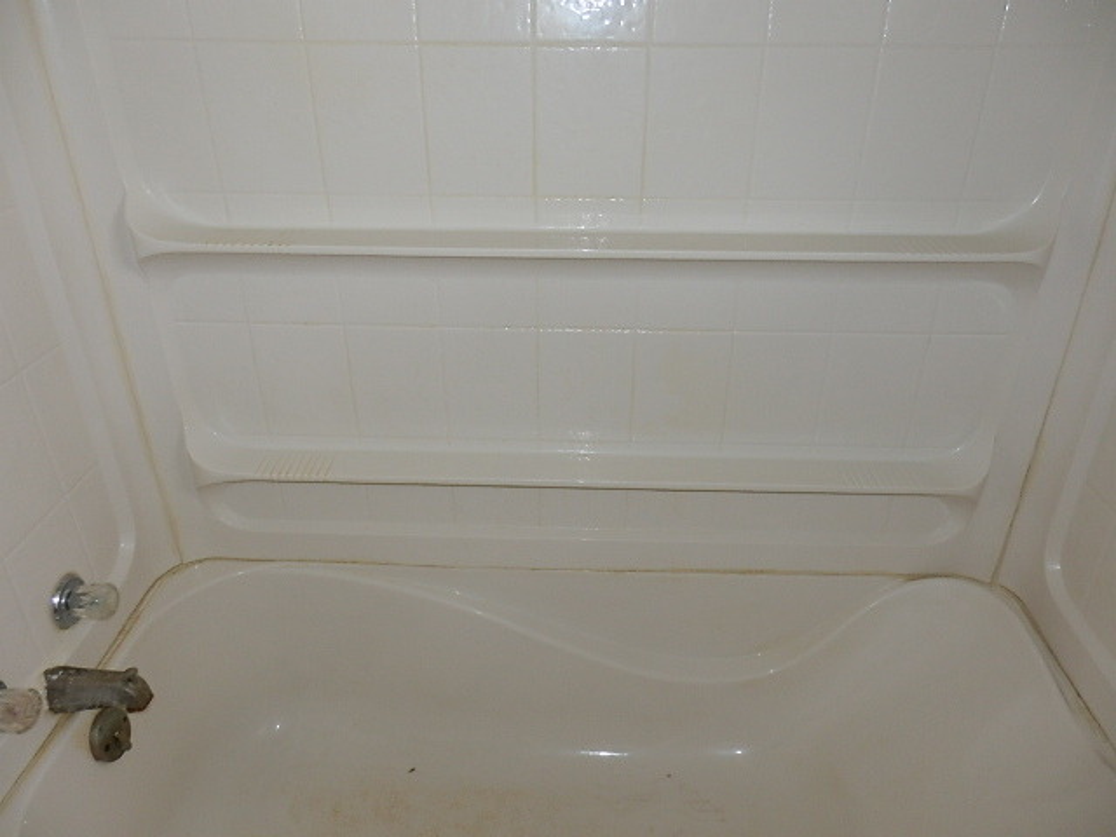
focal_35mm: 25
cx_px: 558
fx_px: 806
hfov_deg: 69.4
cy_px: 418
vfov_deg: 54.9
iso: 200
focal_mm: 4.5
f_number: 3
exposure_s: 1/30
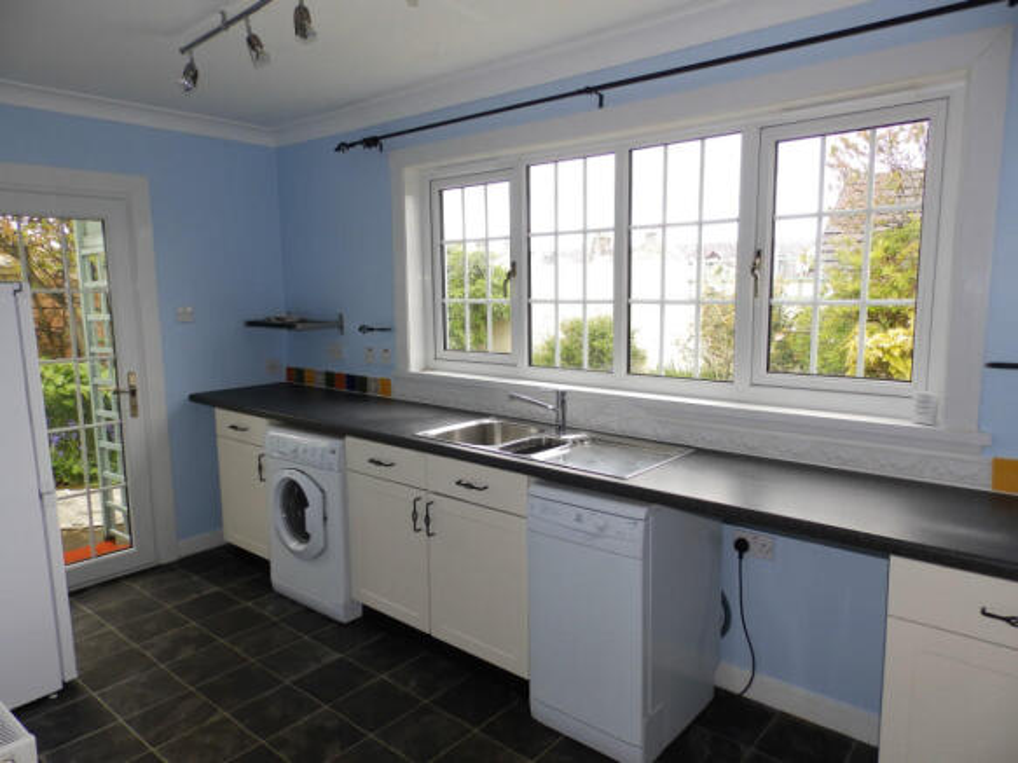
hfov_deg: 76.4
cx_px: 509
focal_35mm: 22
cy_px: 382
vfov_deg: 61.1
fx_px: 647
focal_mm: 4
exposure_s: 1/60
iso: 80
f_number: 3.4
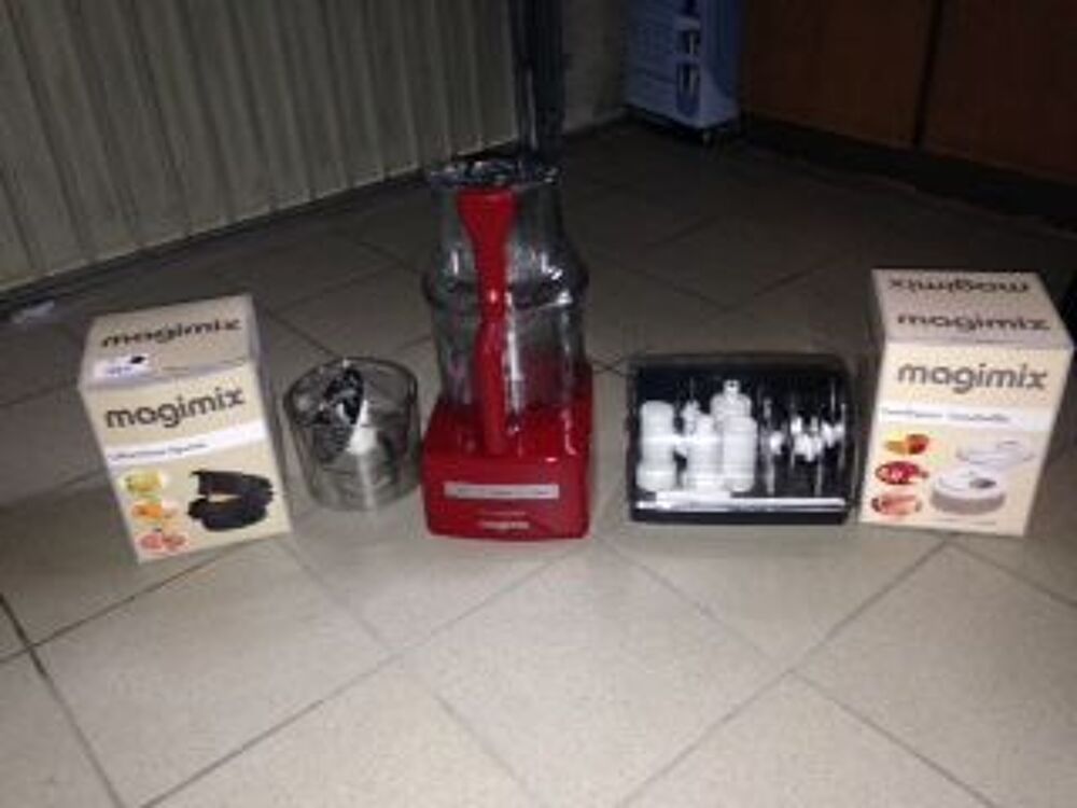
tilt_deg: -32.5
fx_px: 1027
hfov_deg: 55.4
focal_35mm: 33
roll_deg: +4.7
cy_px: 404
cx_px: 538
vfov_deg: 42.9
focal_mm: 4.12
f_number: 2.4
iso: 250
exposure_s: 1/16
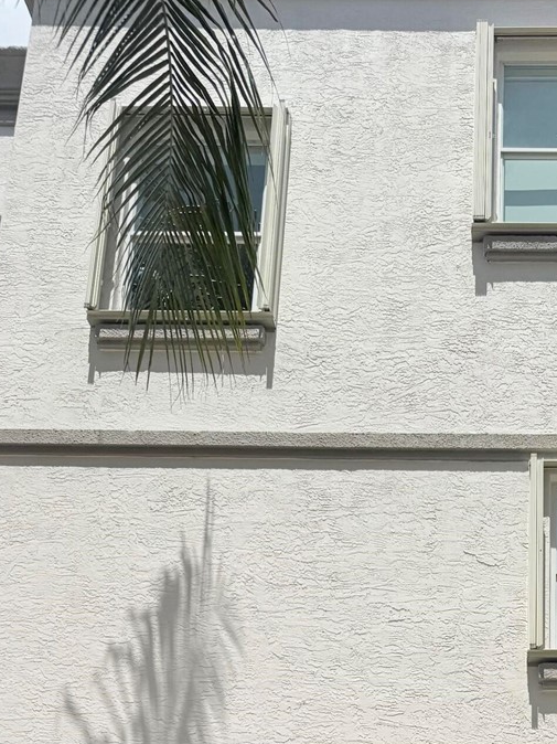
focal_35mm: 57
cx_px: 529
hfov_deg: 24.7
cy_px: 830
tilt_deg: +20.7
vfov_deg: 30.1
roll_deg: -0.4
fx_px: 1224
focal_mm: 6.76
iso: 80
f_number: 1.78
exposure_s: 1/11905
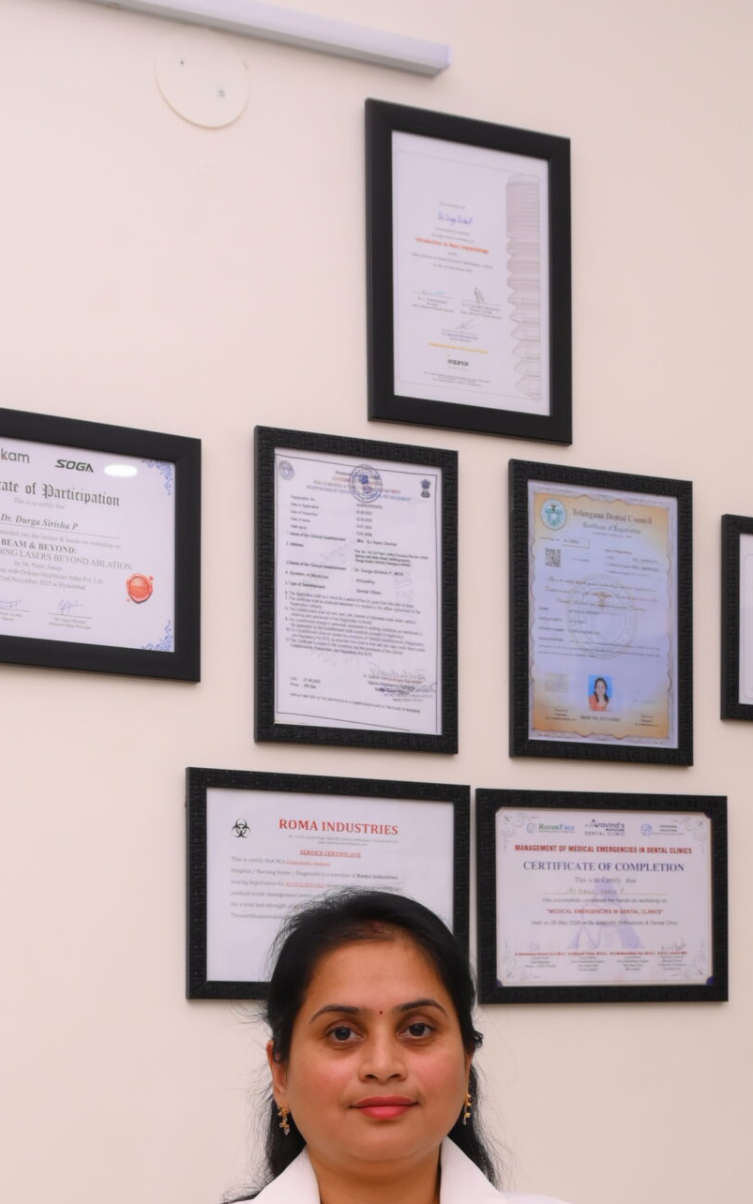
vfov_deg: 28.9
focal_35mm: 68
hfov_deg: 19.1
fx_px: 2232
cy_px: 1103
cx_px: 420
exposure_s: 1/125
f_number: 5.6
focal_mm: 33.5
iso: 640
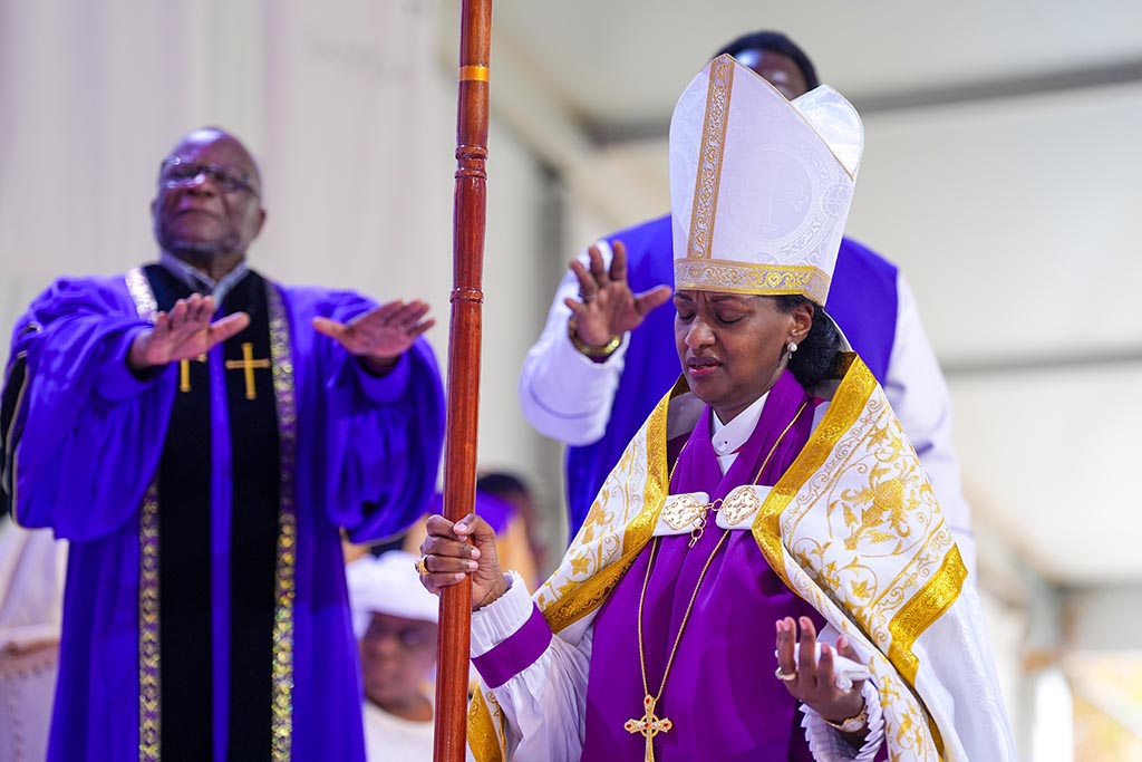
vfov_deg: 9.7
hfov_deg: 14.5
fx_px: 4473
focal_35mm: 141
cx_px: 571
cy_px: 381
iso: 800
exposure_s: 1/1250
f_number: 2.8
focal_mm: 141
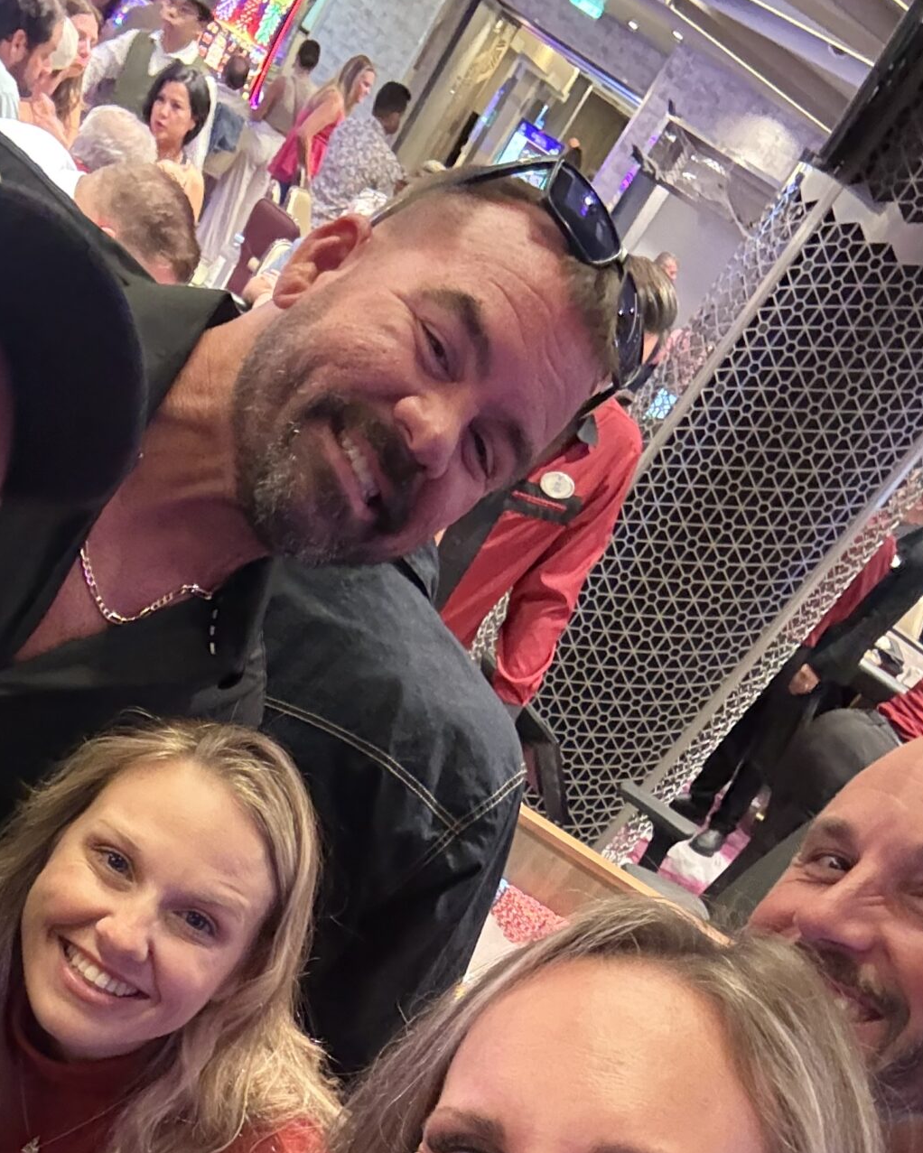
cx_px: 171
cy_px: 1060
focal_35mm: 45
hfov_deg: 32.4
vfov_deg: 38.1
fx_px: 1536
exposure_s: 1/27
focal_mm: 2.69
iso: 640
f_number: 1.9
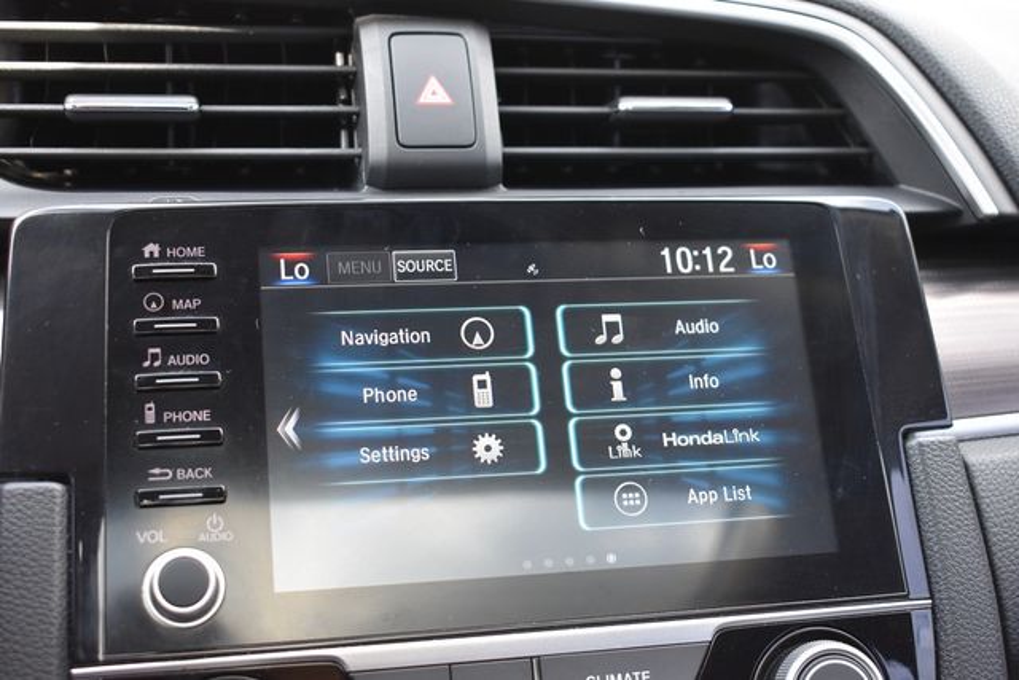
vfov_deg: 26.5
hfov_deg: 38.9
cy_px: 340
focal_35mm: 51
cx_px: 510
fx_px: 1444
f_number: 4.5
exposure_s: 1/160
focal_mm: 34
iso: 800
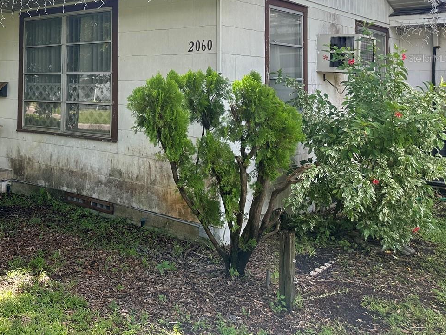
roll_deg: -0.9
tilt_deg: +3.5
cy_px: 58
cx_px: 80
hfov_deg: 44.2
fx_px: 515
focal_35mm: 40
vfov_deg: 34.6
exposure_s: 1/718
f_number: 1.78
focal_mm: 6.86
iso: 80
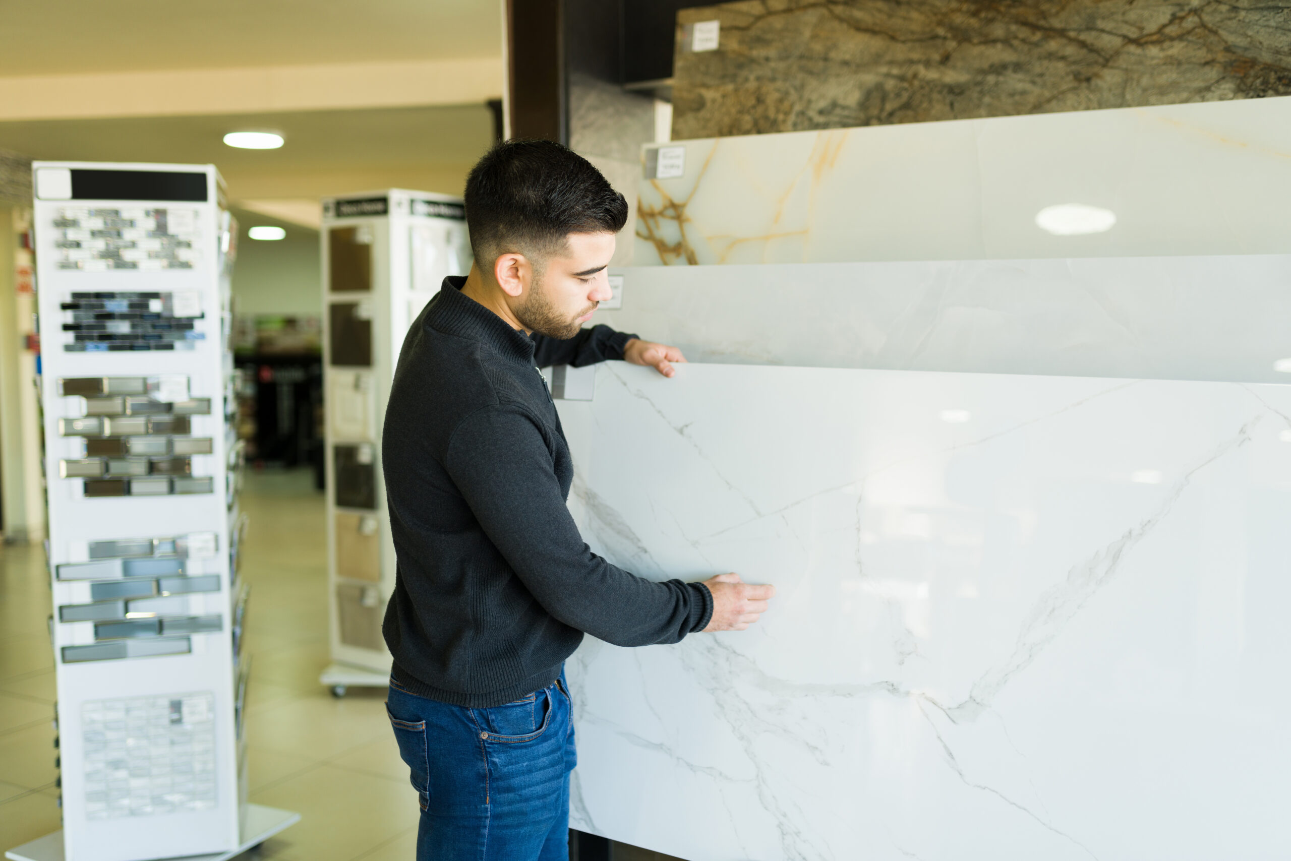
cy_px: 430
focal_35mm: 35
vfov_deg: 37.9
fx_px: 1255
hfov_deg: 54.4
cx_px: 646
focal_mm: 35
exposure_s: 1/160
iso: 200
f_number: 1.8
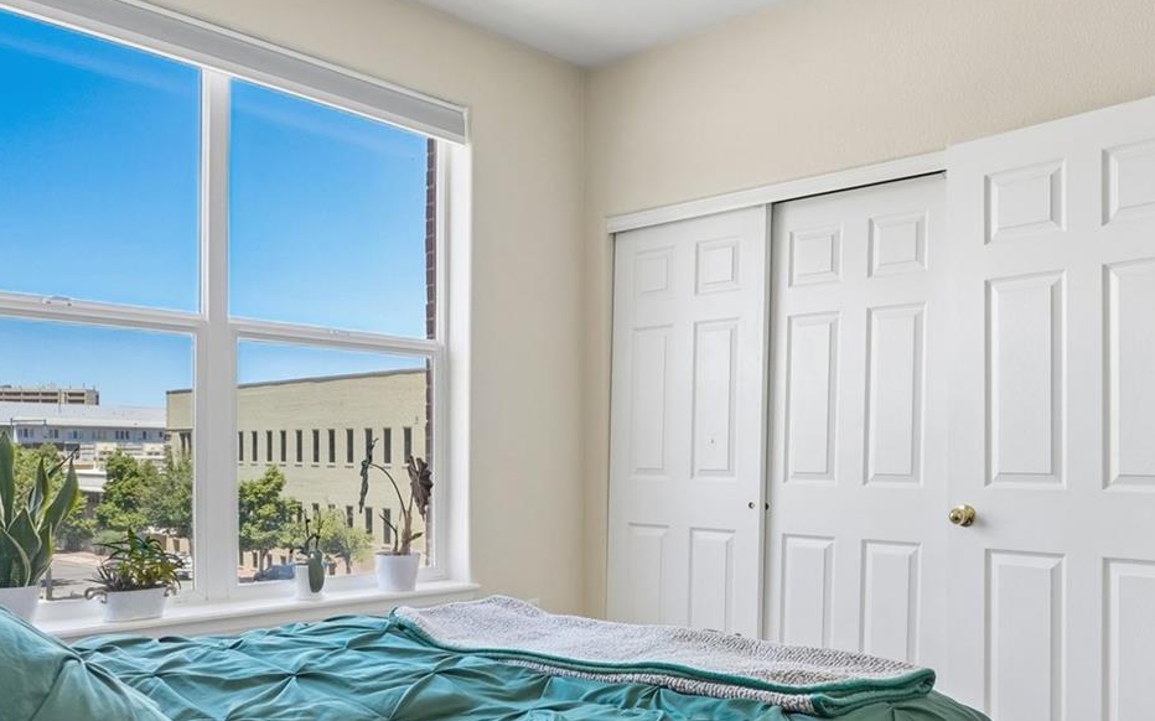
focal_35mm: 29
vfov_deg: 42.8
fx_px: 909
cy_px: 476
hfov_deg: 64.4
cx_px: 677
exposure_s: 1/30
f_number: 8
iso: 125
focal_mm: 11
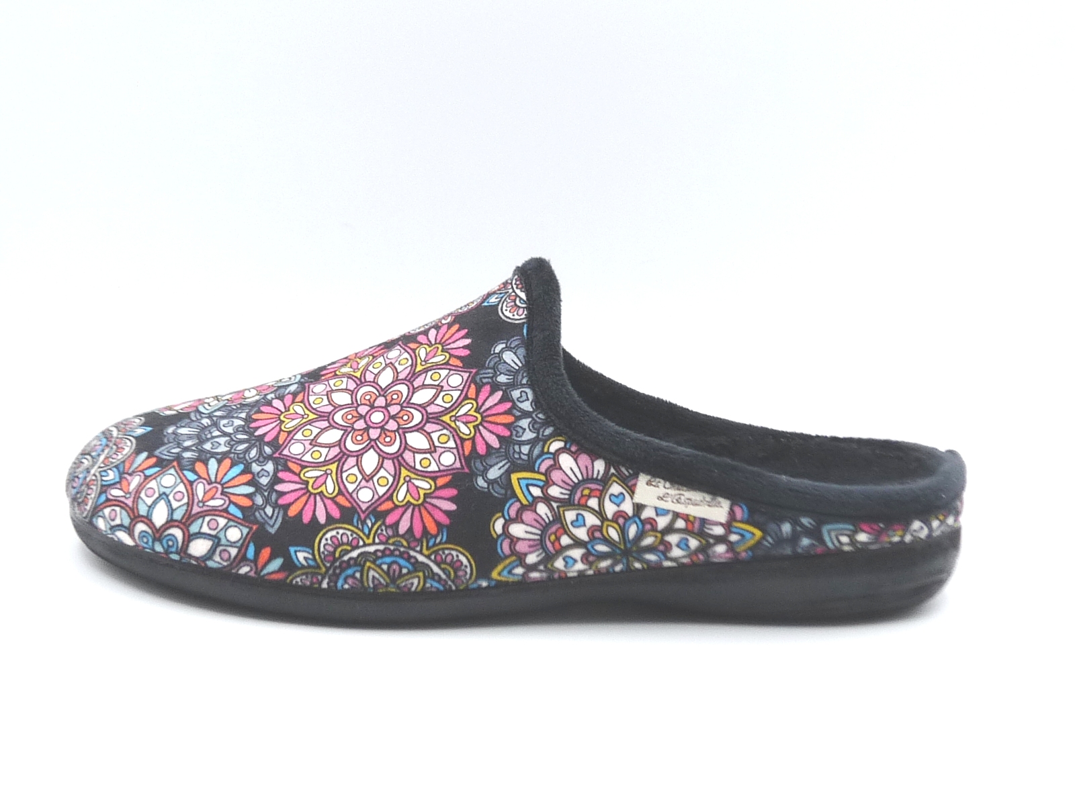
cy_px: 403
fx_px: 1491
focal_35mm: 48
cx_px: 538
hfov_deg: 39.7
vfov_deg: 30.3
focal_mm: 4.8
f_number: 4
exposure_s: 1/160
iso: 100
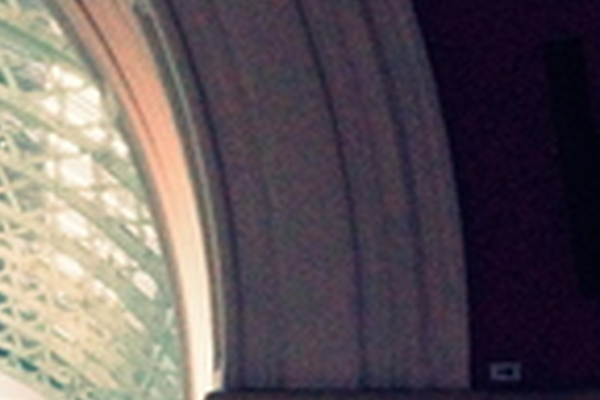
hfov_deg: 8.5
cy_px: 469
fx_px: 3700
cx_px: -838
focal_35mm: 222
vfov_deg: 6.2
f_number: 16
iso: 8000
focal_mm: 26
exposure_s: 1/100
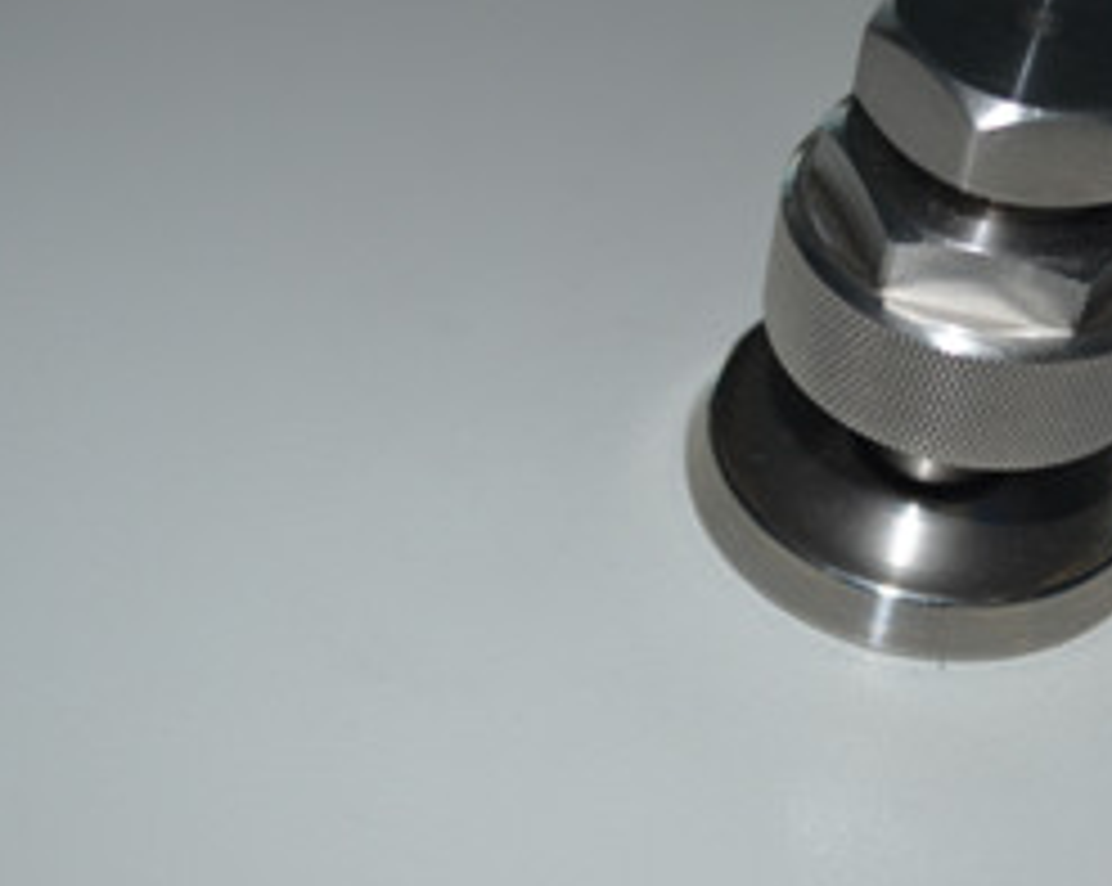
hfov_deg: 25.5
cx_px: 783
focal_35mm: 74
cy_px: 299
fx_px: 2433
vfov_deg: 20.6
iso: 450
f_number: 4.2
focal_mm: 26
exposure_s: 1/60
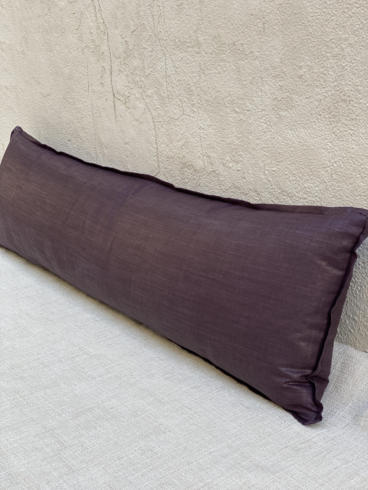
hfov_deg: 28.0
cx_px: 184
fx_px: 737
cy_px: 245
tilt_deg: -16.5
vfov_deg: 36.8
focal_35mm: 52
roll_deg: +1.3
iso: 40
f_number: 2
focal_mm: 6
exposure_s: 1/122
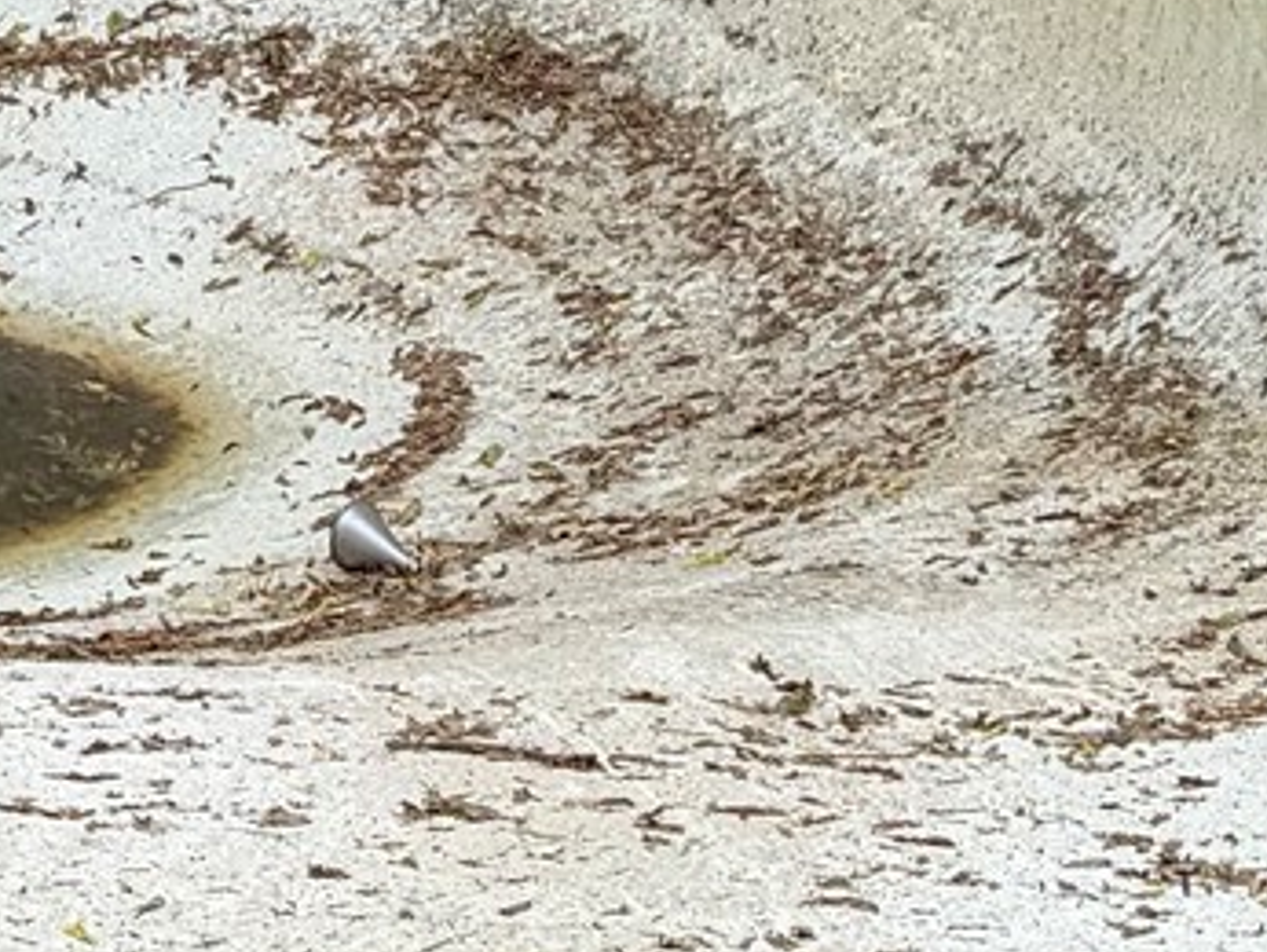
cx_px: -33
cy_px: -1113
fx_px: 5201
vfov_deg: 9.6
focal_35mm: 142
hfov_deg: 13.7
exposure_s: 1/3279
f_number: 1.78
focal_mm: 6.76
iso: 80
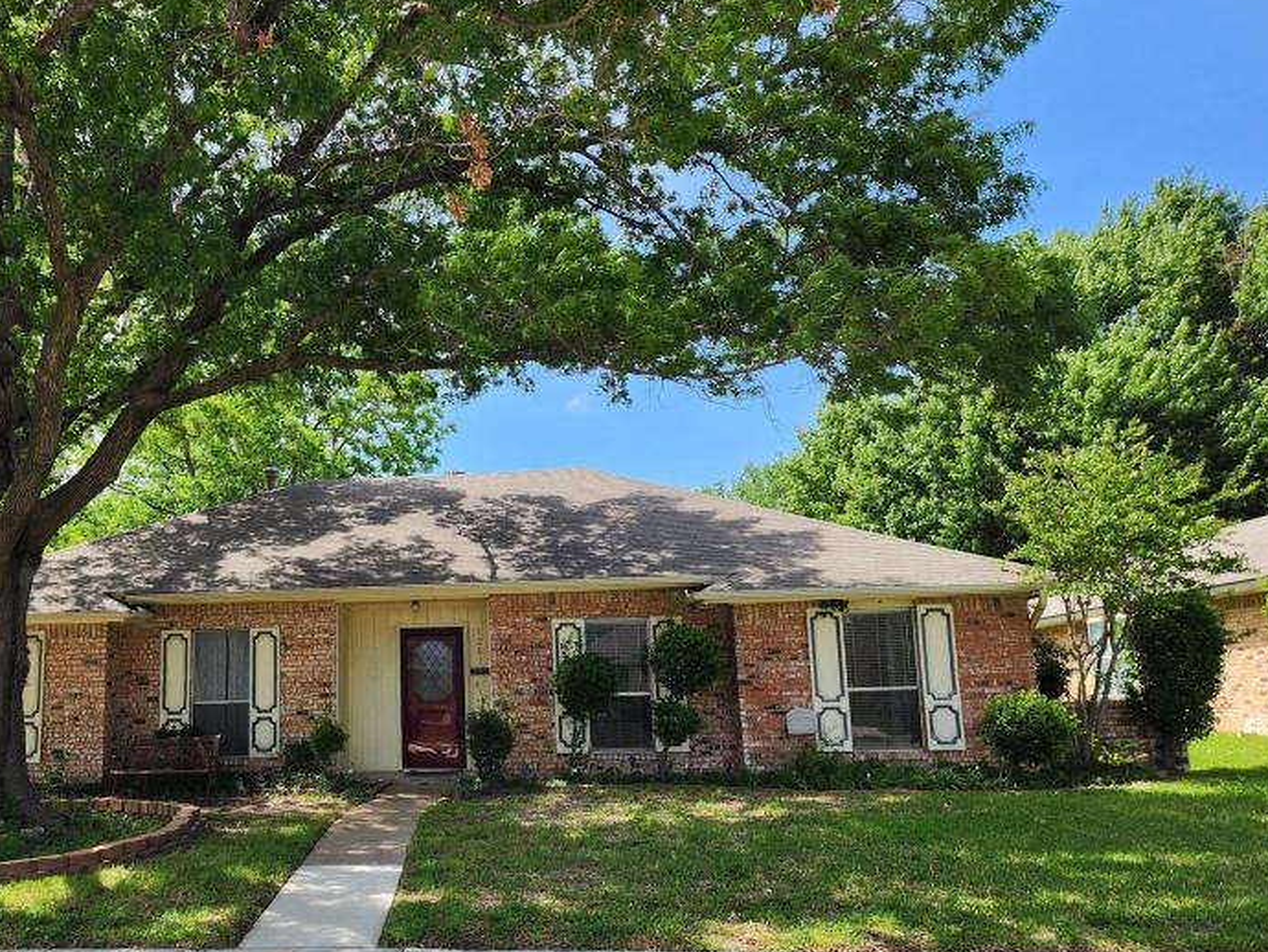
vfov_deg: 44.1
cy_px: 544
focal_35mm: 32
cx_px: 410
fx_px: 1173
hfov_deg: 55.5
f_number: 1.8
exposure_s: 1/365
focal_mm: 6.4
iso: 12
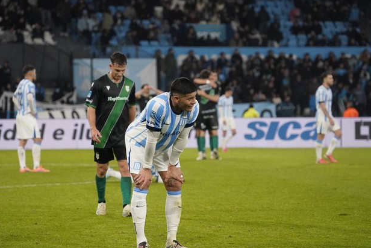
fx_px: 2360
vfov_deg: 6.0
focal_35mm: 229
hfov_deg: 9.0
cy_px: 129
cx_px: 176
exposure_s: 1/1250
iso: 5000
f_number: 5.6
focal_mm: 196
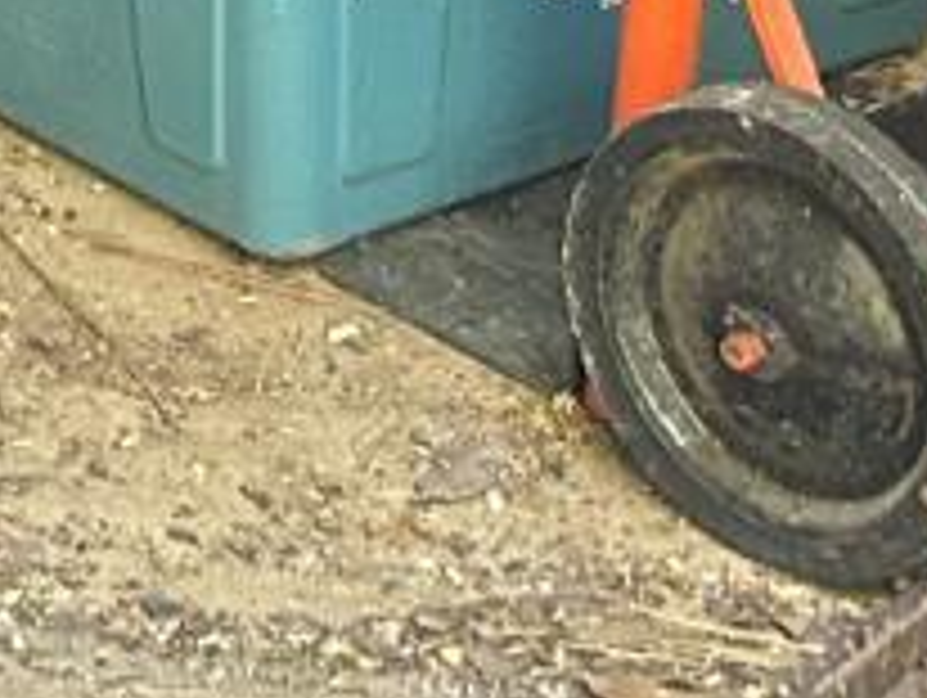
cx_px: -891
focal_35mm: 189
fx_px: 5067
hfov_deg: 9.8
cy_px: -1632
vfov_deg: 6.8
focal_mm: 5.7
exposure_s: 1/60
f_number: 1.5
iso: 250
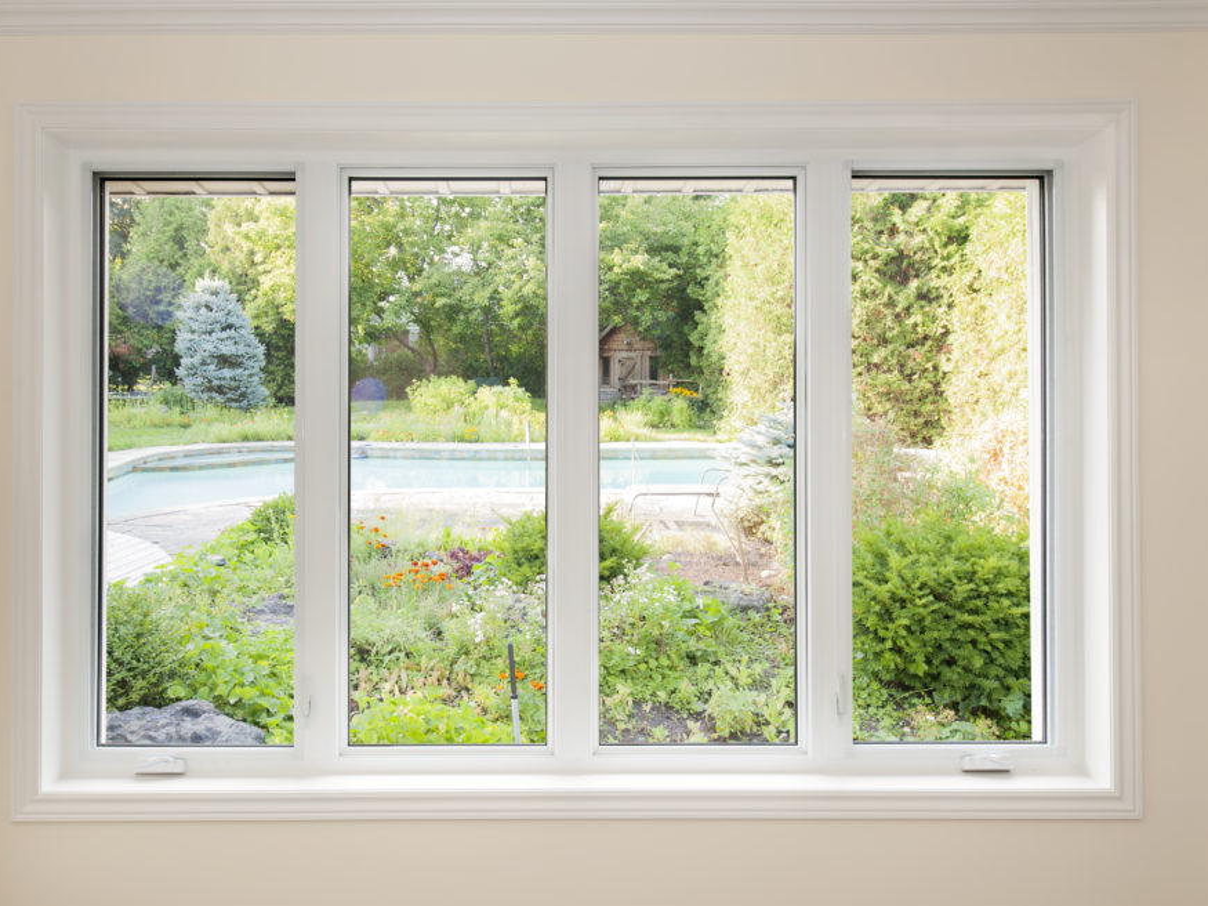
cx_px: 520
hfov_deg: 65.0
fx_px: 942
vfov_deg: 51.3
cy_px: 470
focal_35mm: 27
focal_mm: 24
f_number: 7.1
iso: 100
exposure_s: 1/2
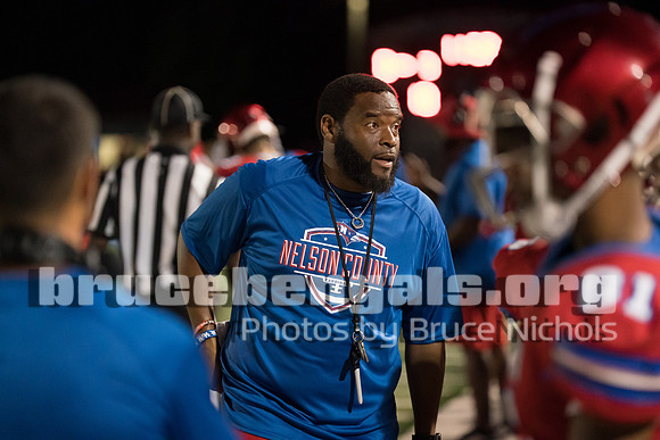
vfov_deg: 8.6
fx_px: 2916
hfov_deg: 12.9
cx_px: 330
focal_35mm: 159
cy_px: 220
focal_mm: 159
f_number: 2.8
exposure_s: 1/1250
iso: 12800
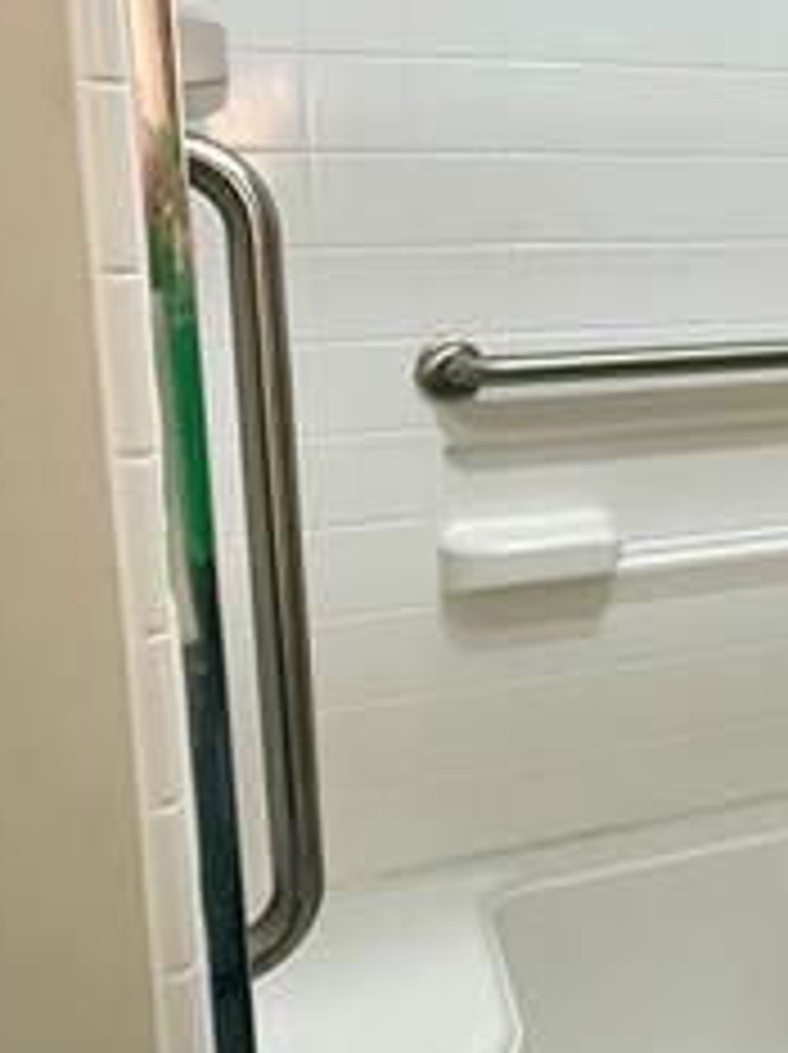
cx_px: 869
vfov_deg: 40.9
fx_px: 1399
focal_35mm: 46
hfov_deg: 28.5
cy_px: 387
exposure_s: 1/120
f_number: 2.2
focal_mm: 2.22
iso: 250
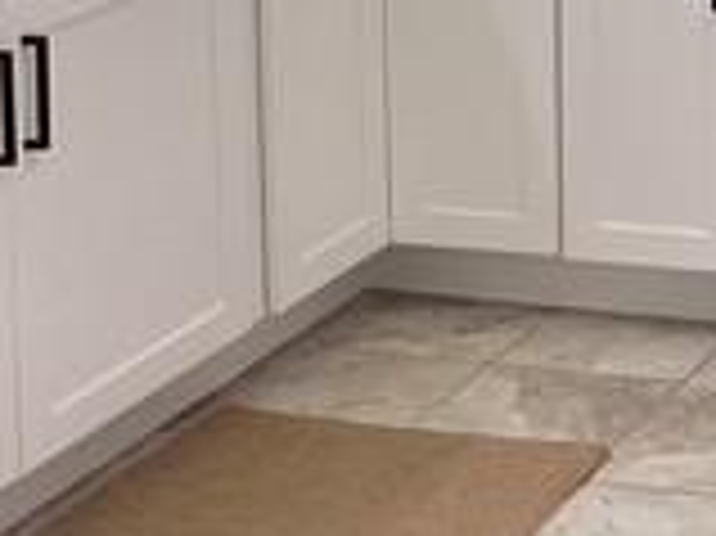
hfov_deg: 14.8
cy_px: -504
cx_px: 1261
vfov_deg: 11.5
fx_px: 2418
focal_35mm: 117
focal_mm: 3
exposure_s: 1/60
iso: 64
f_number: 1.8
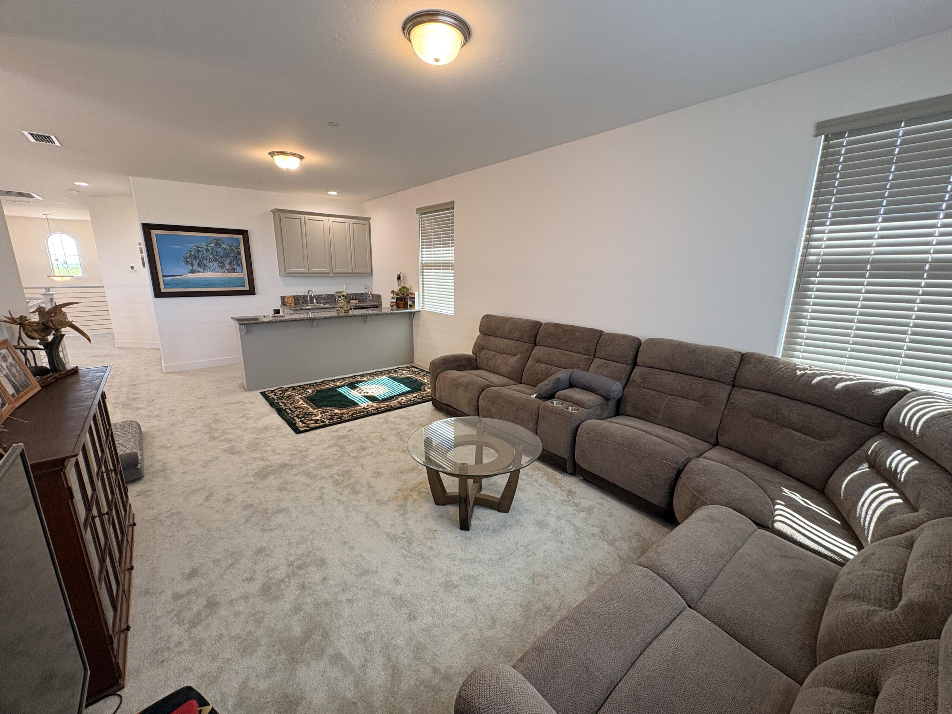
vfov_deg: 85.7
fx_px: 385
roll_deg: -0.1
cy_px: 357
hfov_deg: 102.1
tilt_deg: -11.4
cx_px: 476
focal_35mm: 14
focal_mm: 2.22
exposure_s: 1/60
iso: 160
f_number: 2.2
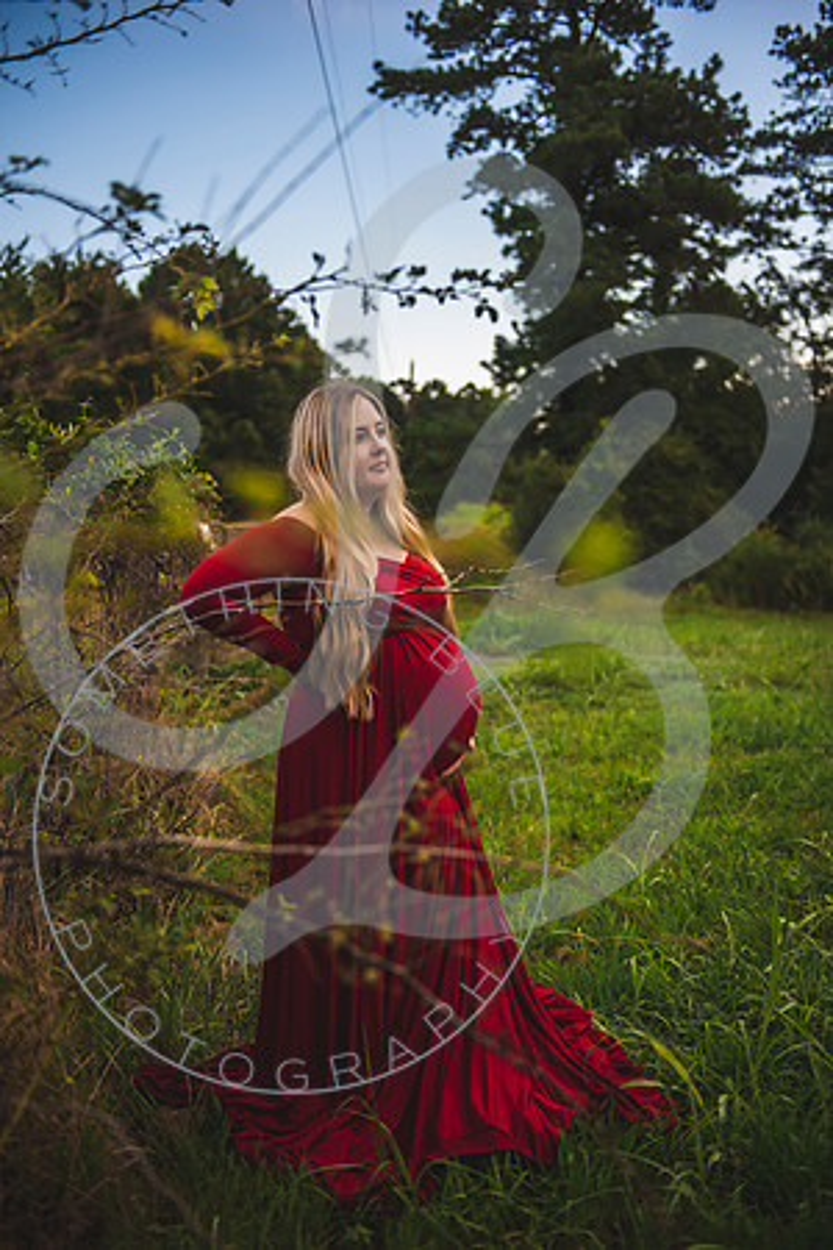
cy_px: 625
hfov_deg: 33.4
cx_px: 416
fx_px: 1388
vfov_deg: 48.5
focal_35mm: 40
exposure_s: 1/500
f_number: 2.8
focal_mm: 40
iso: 100
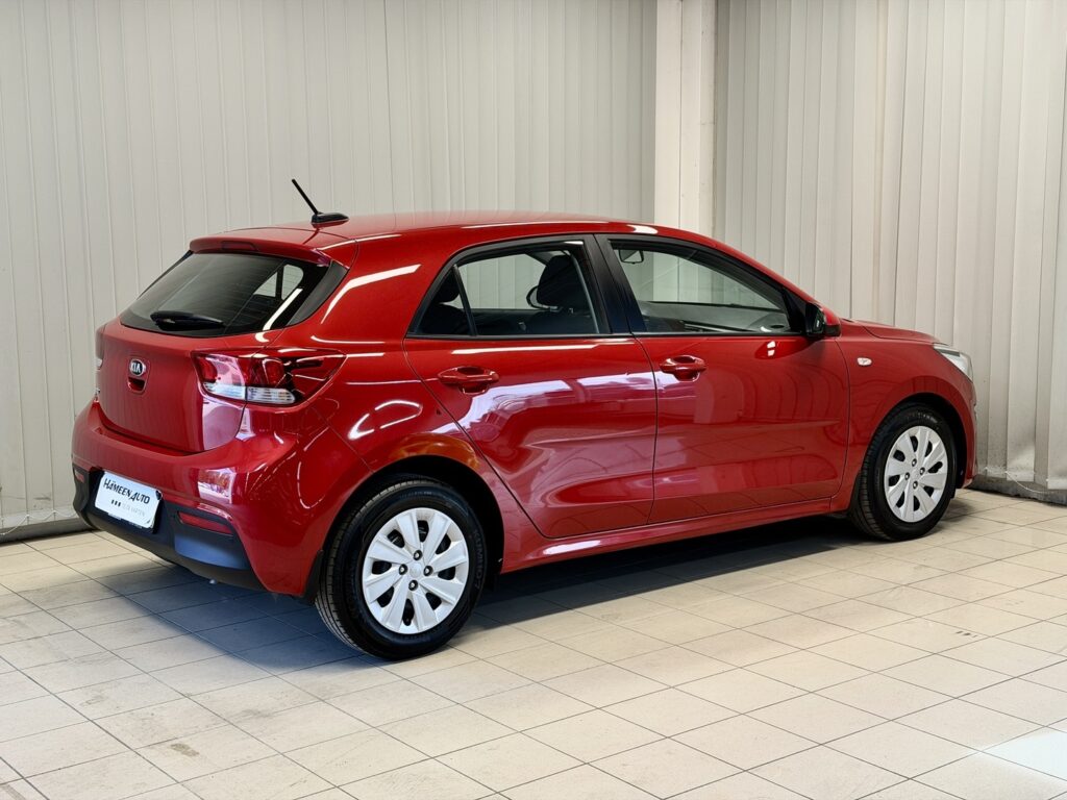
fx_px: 1480
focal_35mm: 48
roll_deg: +0.6
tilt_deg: -8.4
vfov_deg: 30.3
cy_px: 400
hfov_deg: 39.7
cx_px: 534
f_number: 1.78
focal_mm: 6.76
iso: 50
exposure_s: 1/50
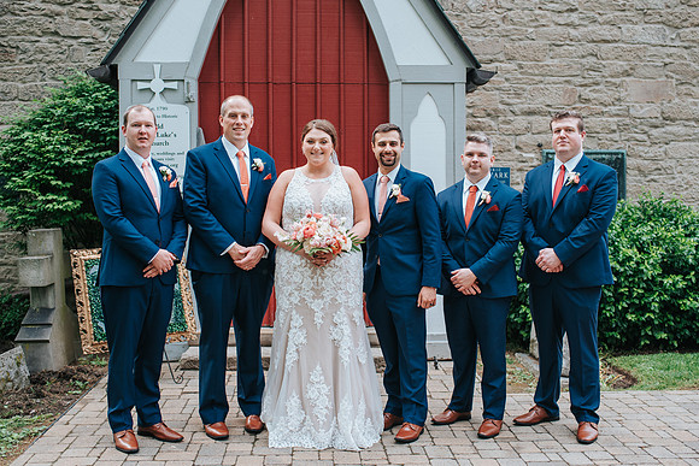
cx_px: 361
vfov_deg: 33.5
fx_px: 774
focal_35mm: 40
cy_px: 221
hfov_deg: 48.6
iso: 720
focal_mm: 35
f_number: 3.2
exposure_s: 1/1250
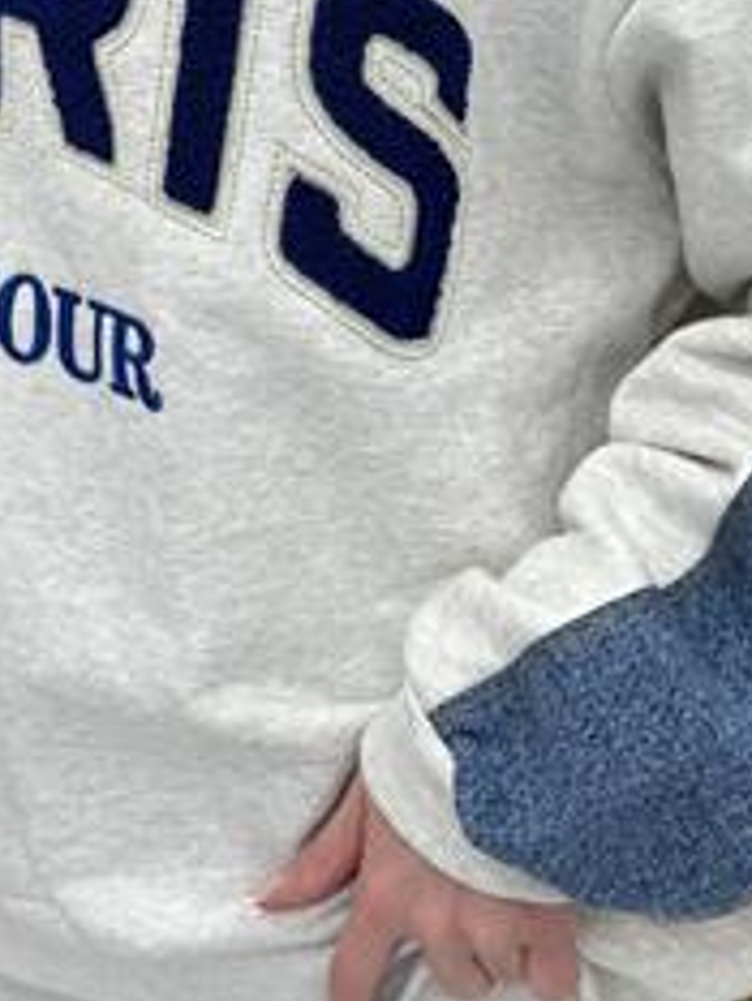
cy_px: 155
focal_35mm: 107
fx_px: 3096
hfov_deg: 13.8
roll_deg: +3.4
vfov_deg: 18.2
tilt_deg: -17.7
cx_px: 314
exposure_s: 1/132
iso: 80
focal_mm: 6.86
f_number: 1.78
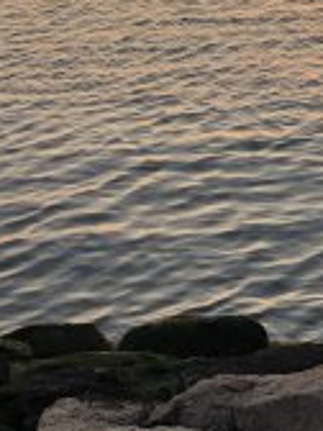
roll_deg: +0.3
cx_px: 232
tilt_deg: -1.0
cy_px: -182
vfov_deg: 17.6
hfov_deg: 14.5
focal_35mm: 102
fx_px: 1269
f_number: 1.8
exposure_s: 1/60
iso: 160
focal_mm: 4
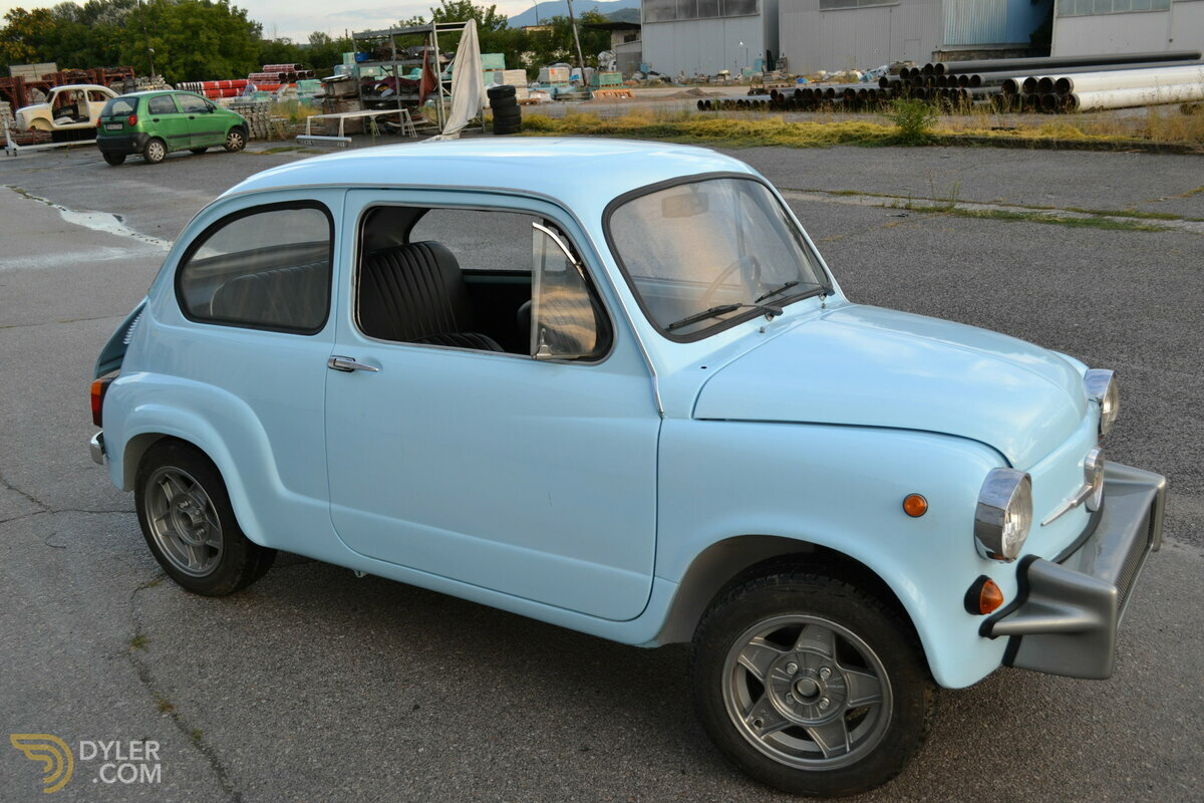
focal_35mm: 33
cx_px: 602
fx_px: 1104
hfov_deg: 57.2
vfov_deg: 40.0
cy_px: 402
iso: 320
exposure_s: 1/125
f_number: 5.6
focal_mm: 22
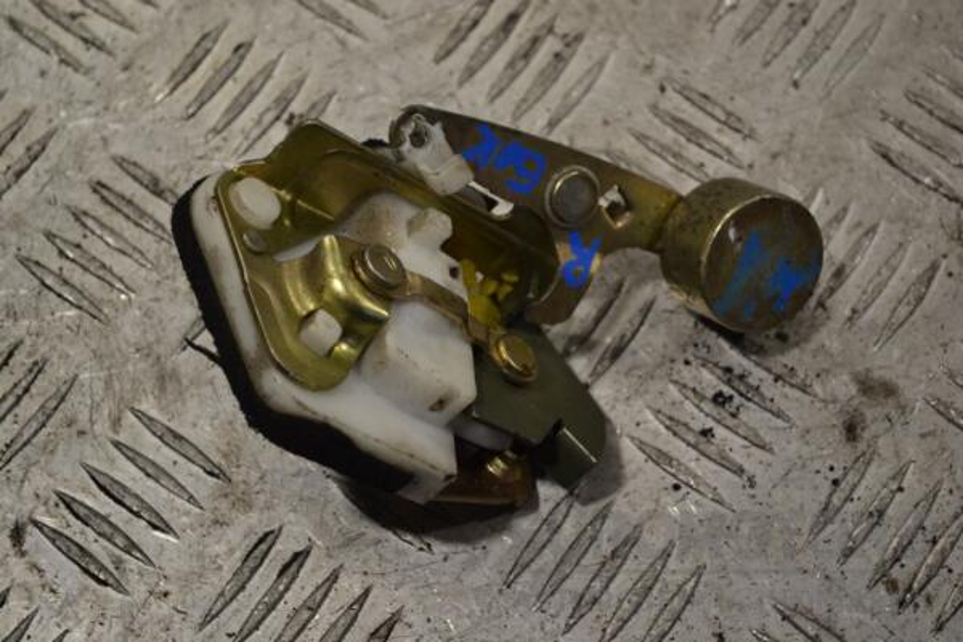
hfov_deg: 24.6
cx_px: 482
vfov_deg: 16.6
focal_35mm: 82
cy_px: 321
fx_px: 2207
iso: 320
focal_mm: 55
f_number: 5.6
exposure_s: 1/125
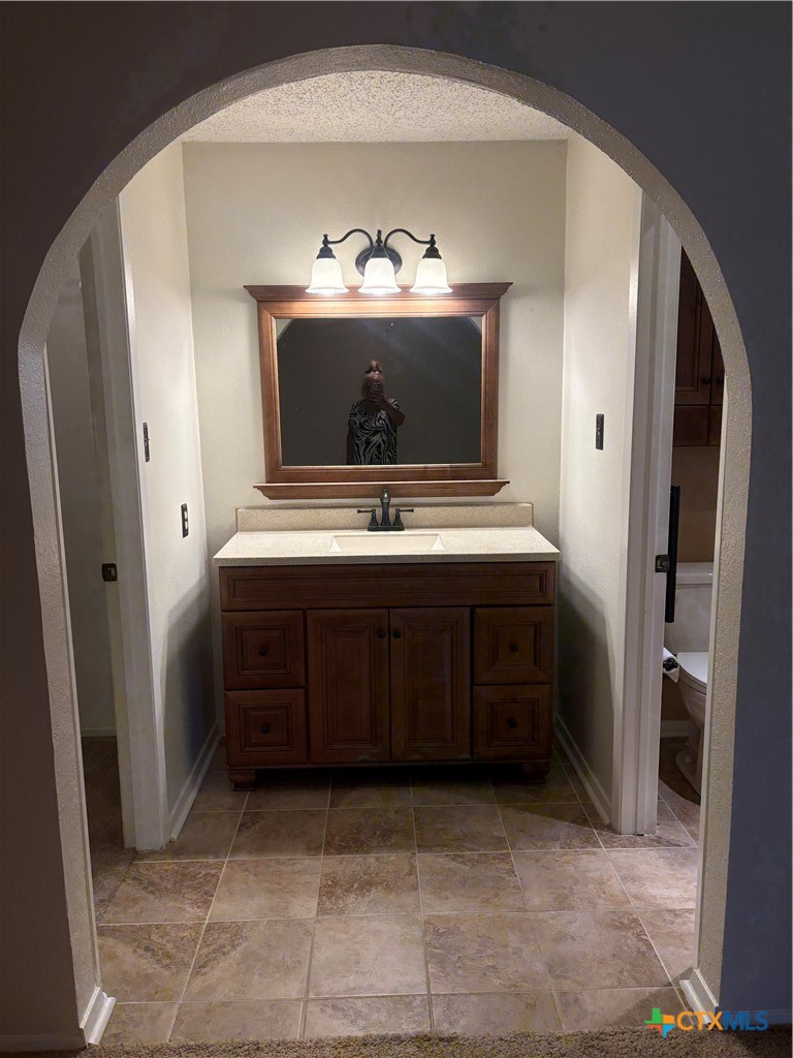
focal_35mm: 26
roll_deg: +1.4
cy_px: 529
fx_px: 794
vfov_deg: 67.3
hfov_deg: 53.1
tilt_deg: -9.2
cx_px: 396
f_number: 1.6
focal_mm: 5.96
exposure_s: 1/136
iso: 125
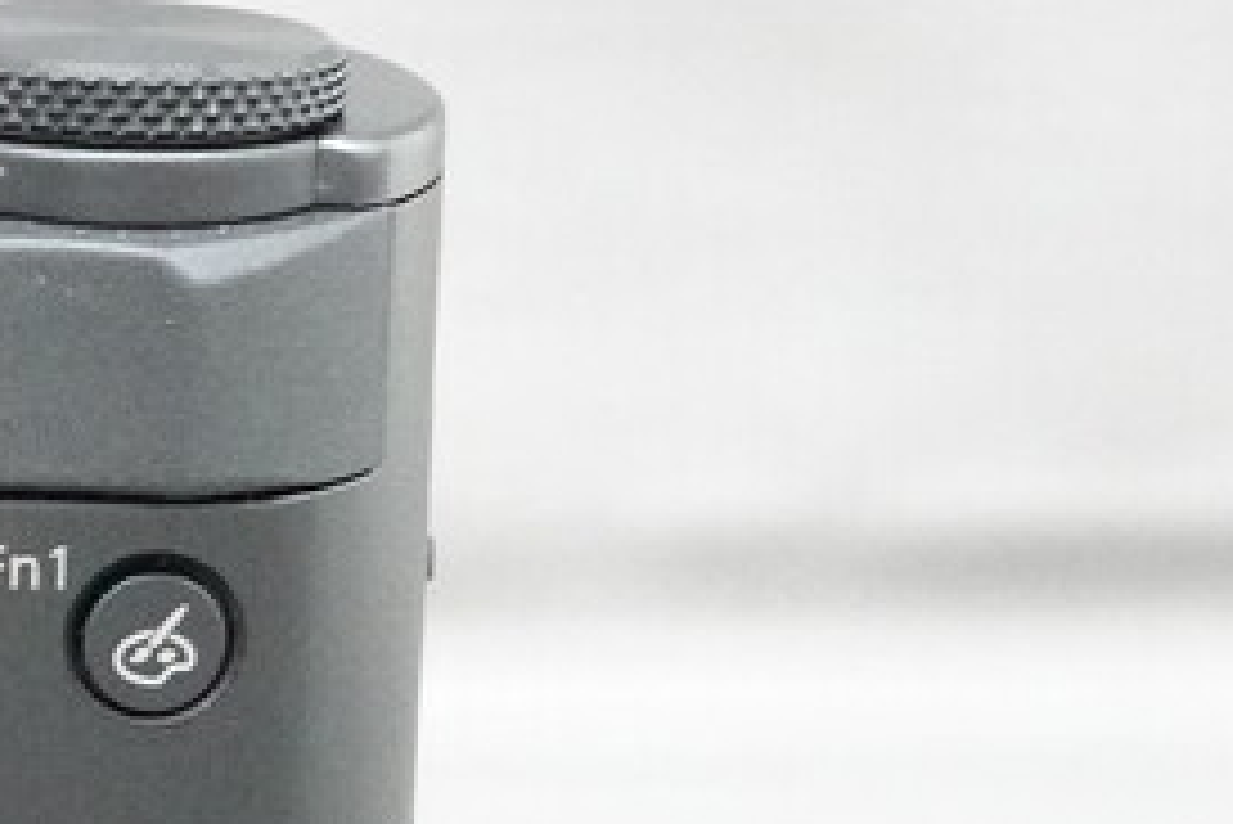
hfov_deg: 7.9
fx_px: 8704
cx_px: -950
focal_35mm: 254
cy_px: 779
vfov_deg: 5.4
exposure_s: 1/60
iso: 5000
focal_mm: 21.83
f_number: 5.6
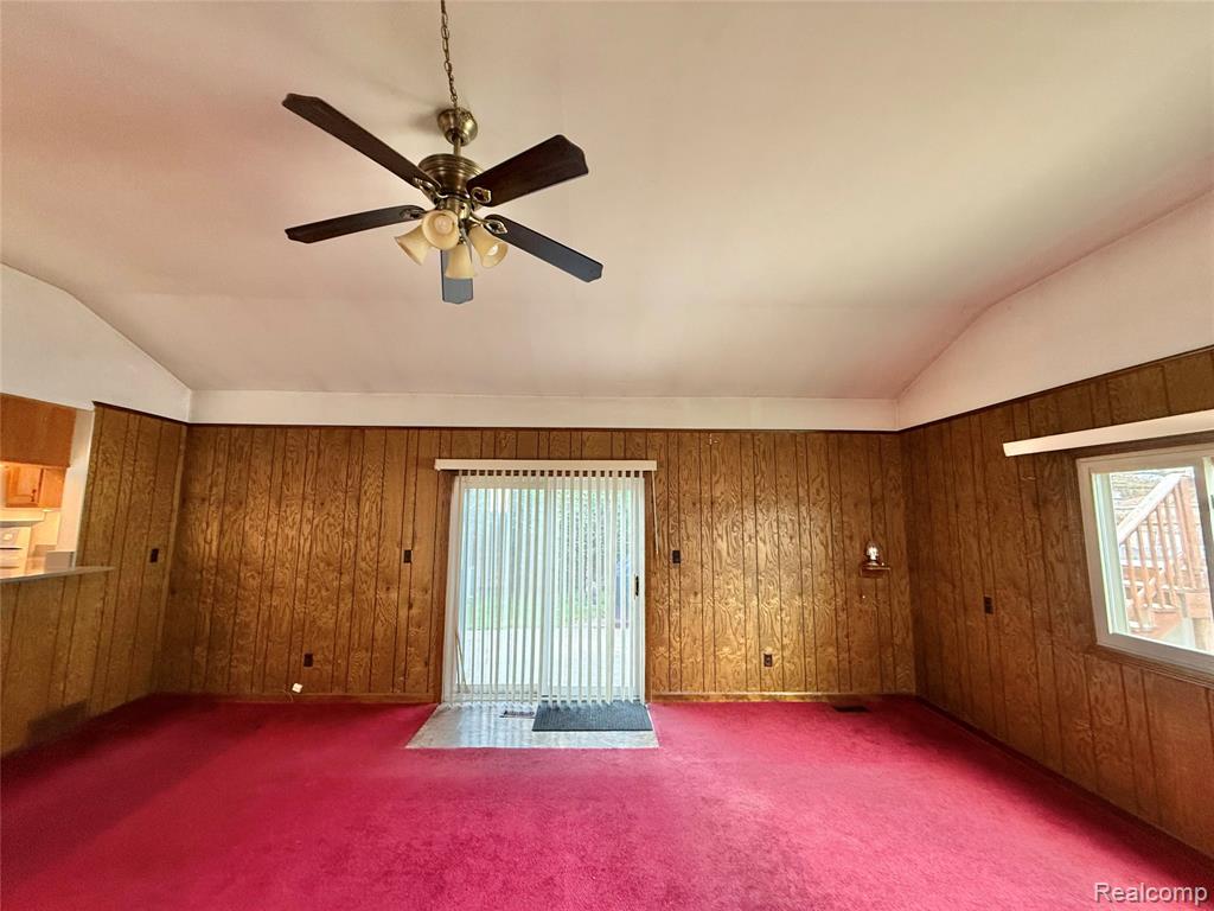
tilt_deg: +6.7
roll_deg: -0.9
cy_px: 456
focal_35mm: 14
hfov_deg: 102.1
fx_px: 491
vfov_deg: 85.7
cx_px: 607
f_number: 2.2
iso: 250
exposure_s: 1/60
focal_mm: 2.22
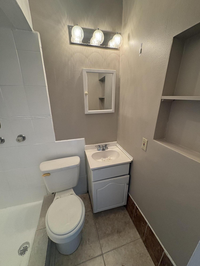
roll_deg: -0.9
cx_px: 100
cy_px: 133
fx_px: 108
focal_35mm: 14
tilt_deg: -18.4
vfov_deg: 102.1
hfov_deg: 85.7
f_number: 2.2
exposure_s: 1/60
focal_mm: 2.22
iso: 200
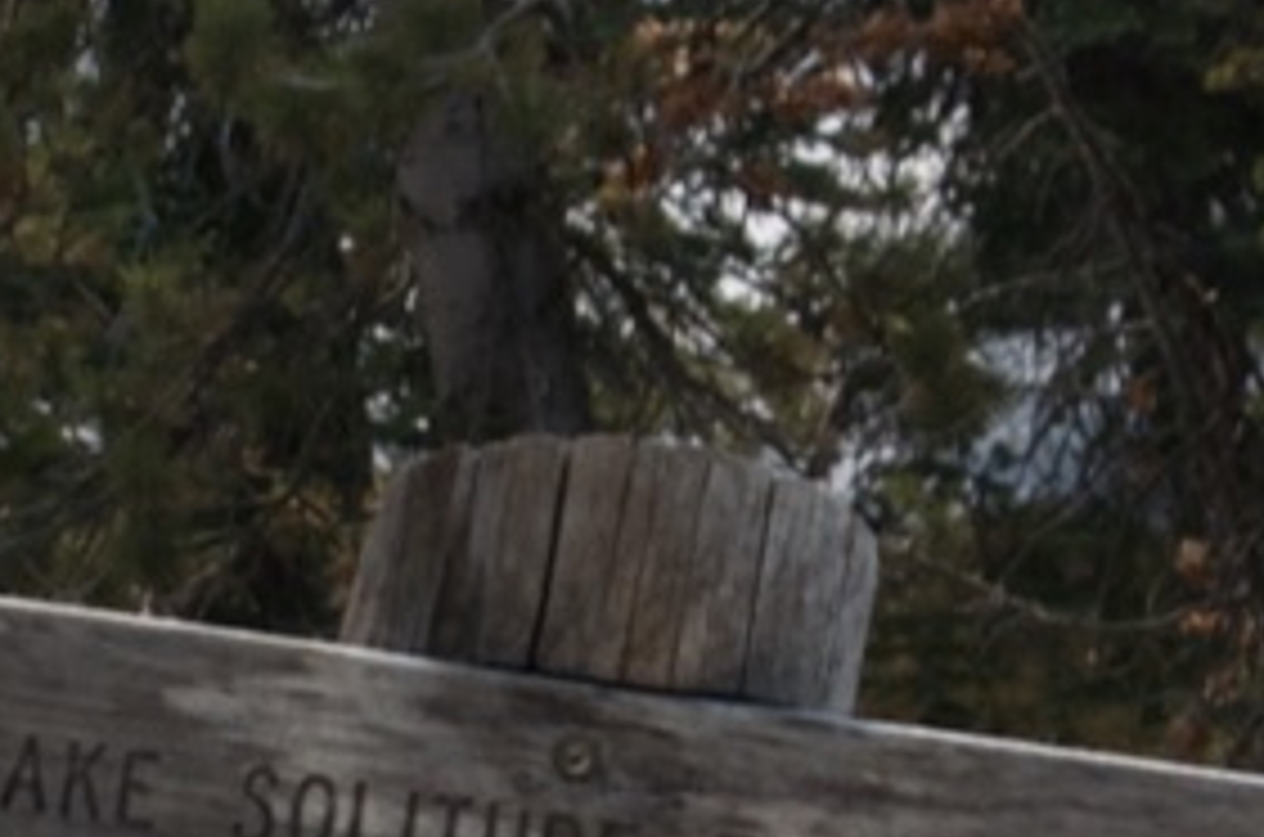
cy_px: 819
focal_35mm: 192
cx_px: 49
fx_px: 6726
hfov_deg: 10.7
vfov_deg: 7.1
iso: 320
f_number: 4
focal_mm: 18
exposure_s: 1/160
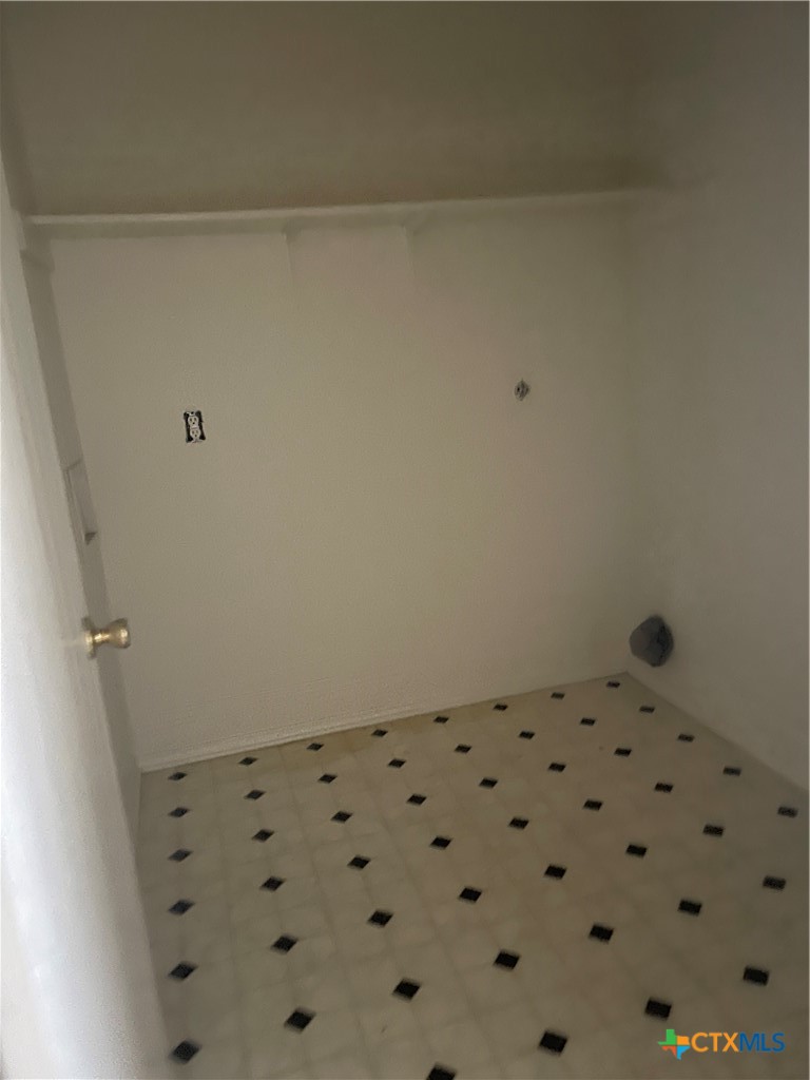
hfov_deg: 53.1
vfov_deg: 67.3
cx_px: 405
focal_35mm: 26
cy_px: 540
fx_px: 811
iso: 800
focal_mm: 5.1
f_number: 1.6
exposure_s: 1/11
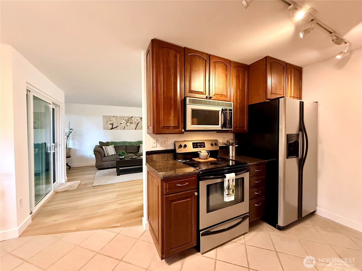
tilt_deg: -2.5
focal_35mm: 14
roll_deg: +0.6
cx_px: 181
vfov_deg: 85.7
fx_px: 146
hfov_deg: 102.1
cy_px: 136
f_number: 2.2
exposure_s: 1/60
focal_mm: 2.22
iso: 800
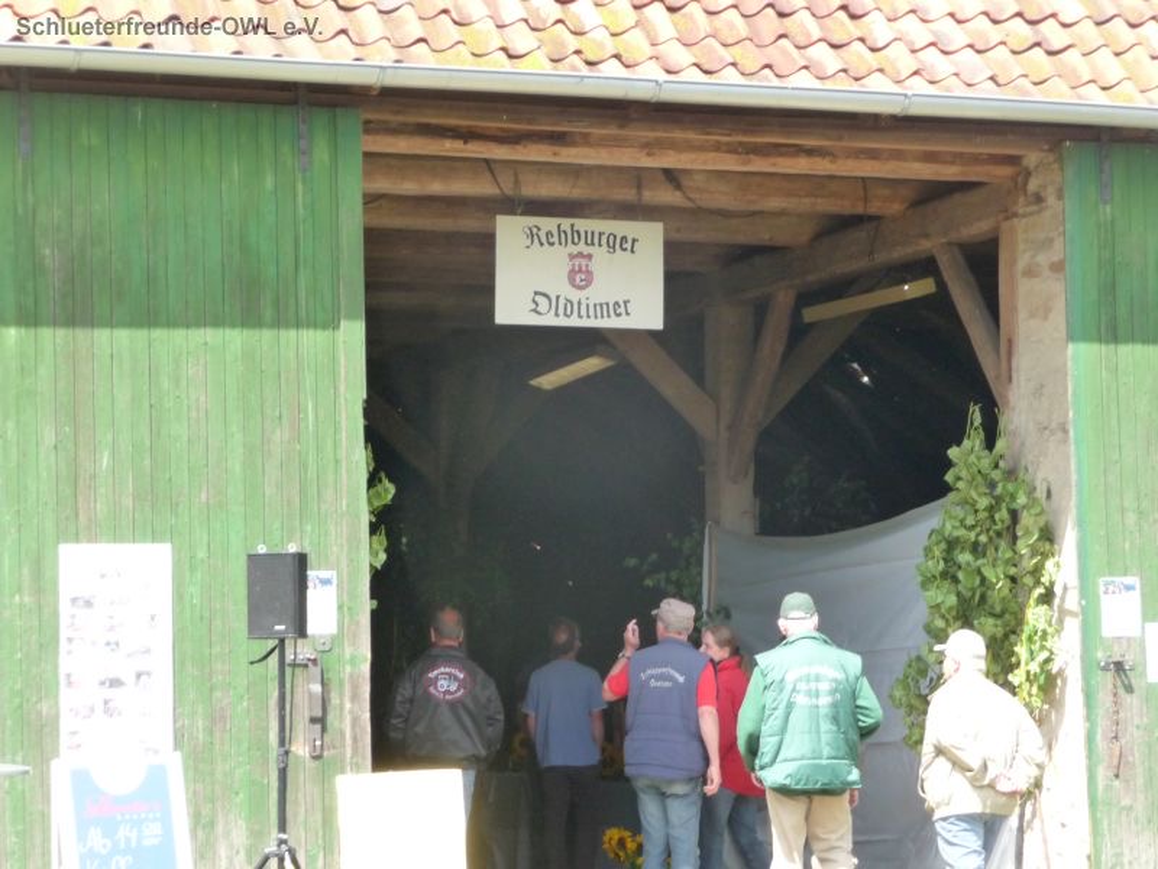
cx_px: 579
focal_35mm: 128
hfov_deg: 15.4
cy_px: 434
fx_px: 4282
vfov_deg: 11.6
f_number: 4.7
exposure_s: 1/250
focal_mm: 21.8
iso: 320
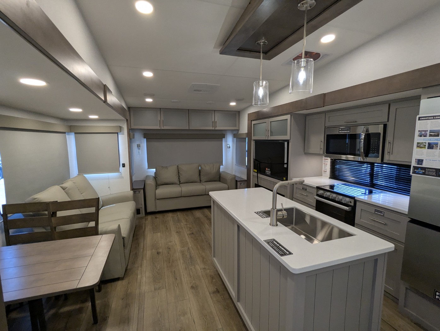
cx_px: 220
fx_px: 204
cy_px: 166
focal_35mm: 16
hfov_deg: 94.4
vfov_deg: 78.2
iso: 289
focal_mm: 2.35
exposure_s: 1/136
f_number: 2.2
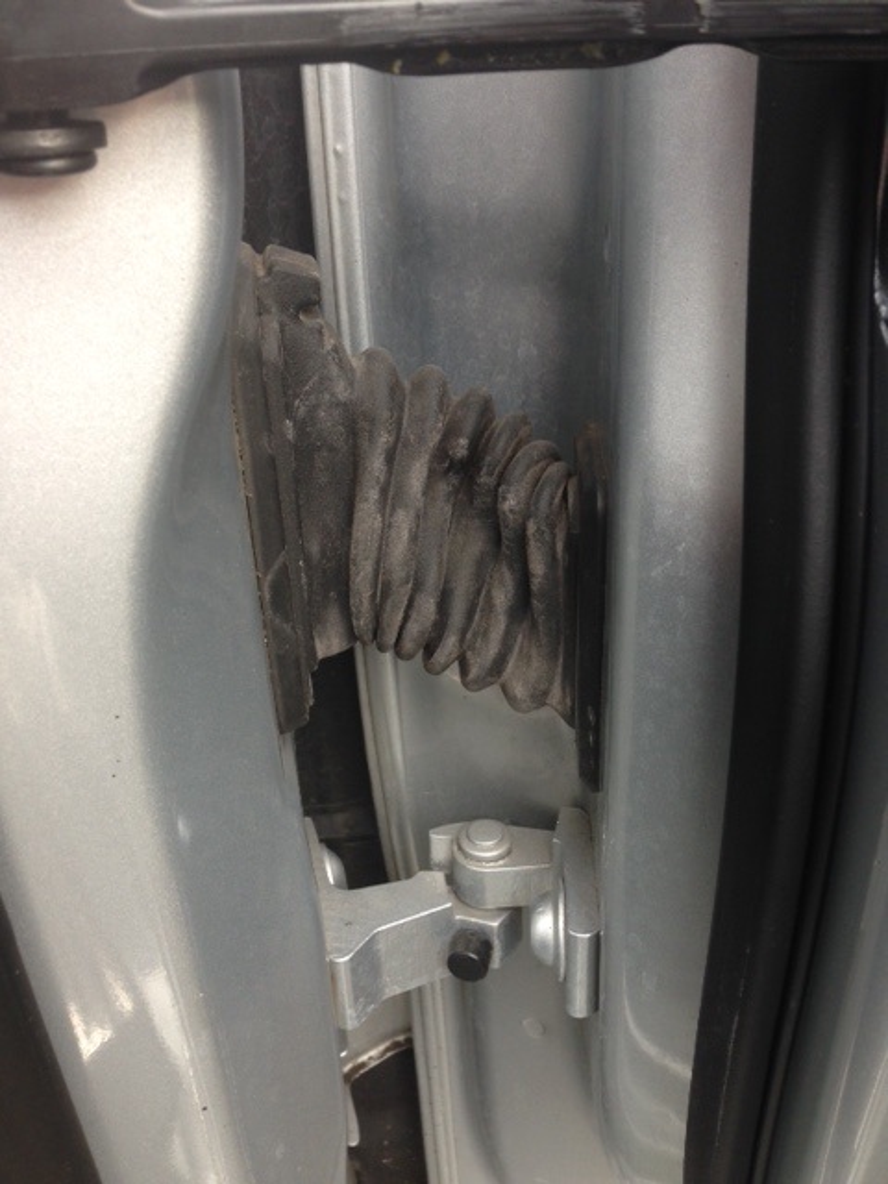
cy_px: 592
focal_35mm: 33
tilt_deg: -30.6
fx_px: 1129
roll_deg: +5.5
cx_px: 444
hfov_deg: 42.9
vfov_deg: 55.4
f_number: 2.4
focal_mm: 4.12
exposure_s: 1/30
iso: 50
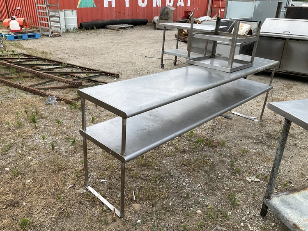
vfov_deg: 48.3
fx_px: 258
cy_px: 116
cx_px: 154
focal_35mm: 29
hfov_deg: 61.6
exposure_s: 1/929
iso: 25
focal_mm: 3
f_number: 1.8
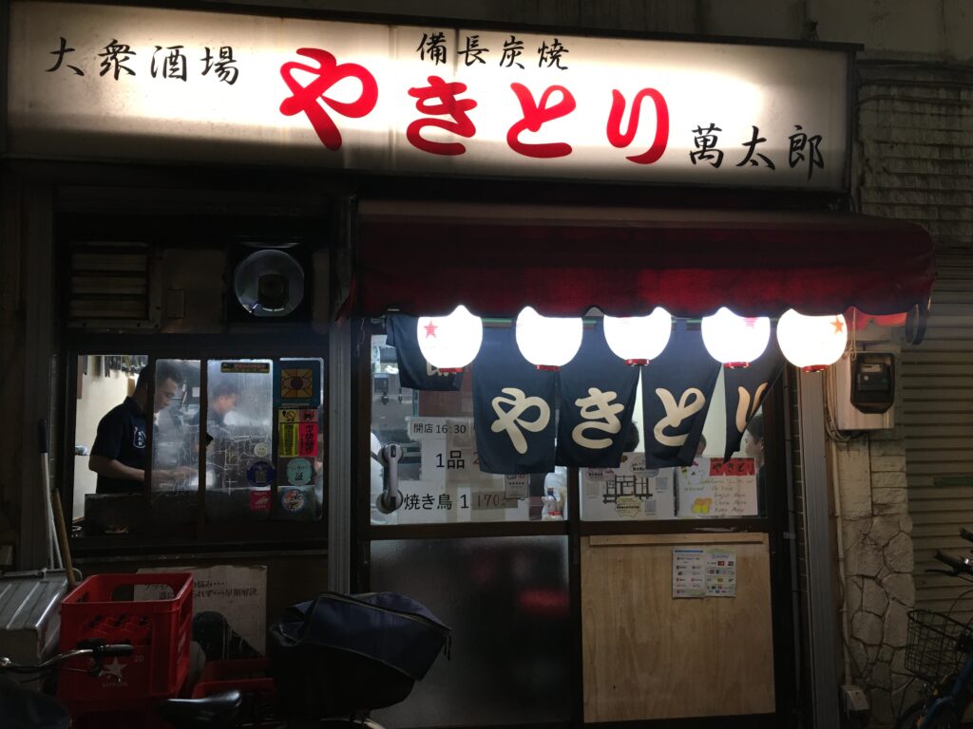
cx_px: 486
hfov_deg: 61.7
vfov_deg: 48.2
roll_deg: -0.7
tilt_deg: +3.3
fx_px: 815
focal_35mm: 29
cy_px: 364
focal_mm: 4.15
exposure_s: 1/30
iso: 80
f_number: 2.2
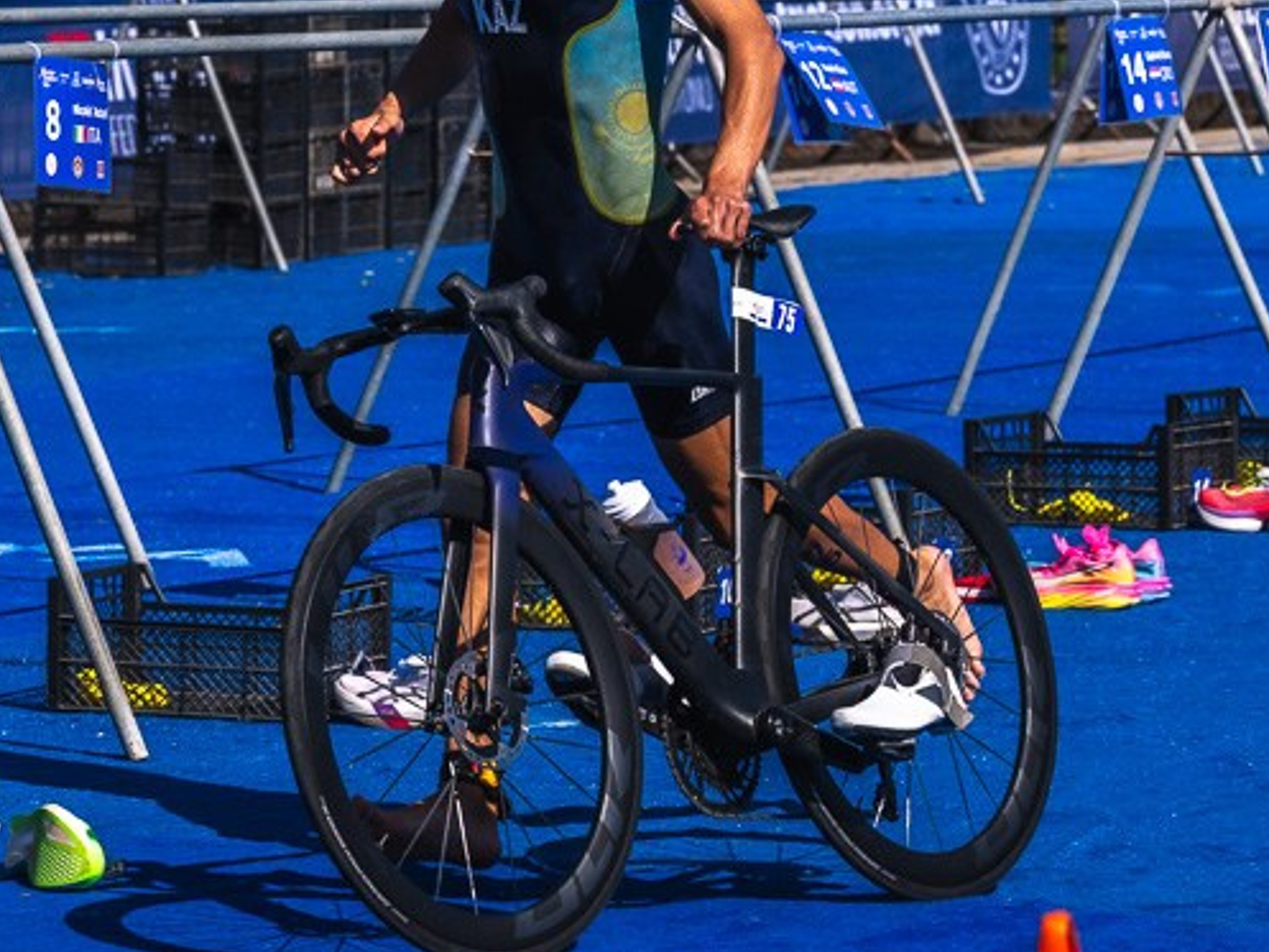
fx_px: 9350
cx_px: 585
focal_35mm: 255
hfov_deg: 7.8
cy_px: 119
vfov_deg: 5.8
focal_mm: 103
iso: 100
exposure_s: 1/1250
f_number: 7.1
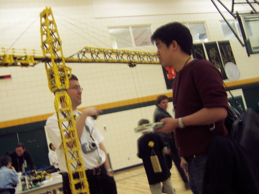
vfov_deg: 39.7
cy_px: 97
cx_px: 130
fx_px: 269
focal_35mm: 36
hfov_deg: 51.4
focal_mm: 5.6
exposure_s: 1/10
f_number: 2.8
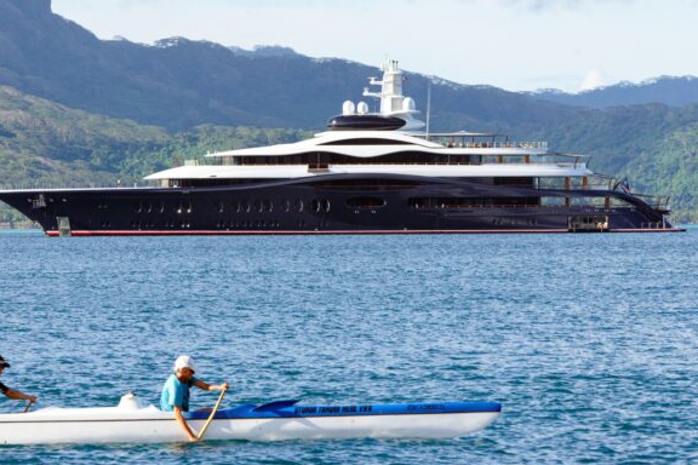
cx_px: 299
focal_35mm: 284
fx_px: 5506
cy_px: 234
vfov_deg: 4.8
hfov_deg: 7.3
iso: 1250
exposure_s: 1/500
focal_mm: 235
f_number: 14
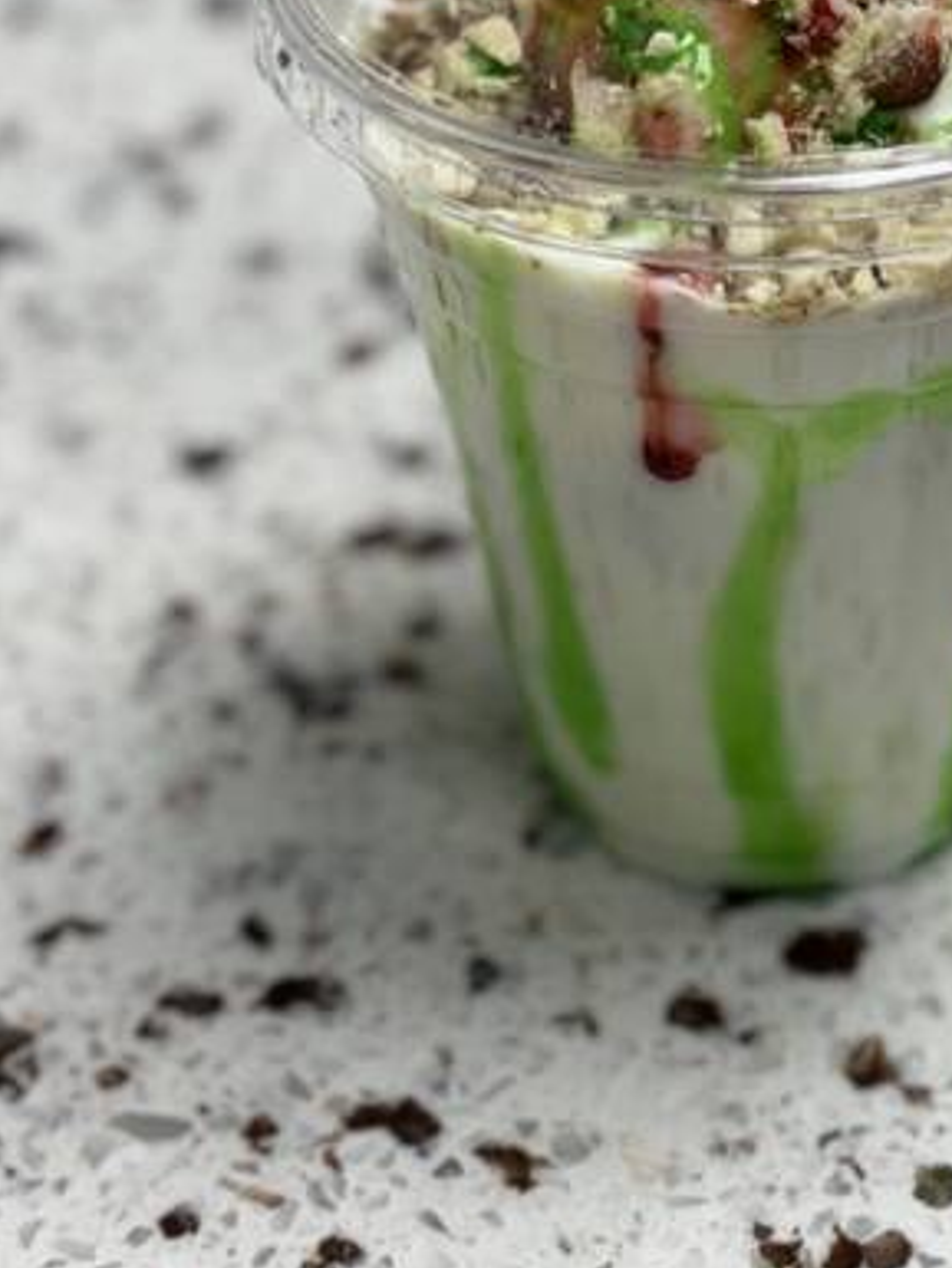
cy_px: 321
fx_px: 3628
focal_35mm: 99
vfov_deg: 19.7
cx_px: 738
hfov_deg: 14.9
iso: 32
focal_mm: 5.96
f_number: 1.6
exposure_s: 1/60
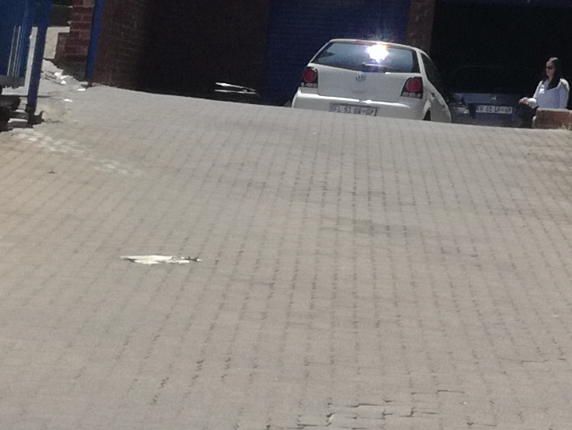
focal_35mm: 157
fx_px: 2596
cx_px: 1134
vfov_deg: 8.7
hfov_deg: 11.4
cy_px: -539
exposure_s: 1/1284
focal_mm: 3.79
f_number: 2
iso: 50
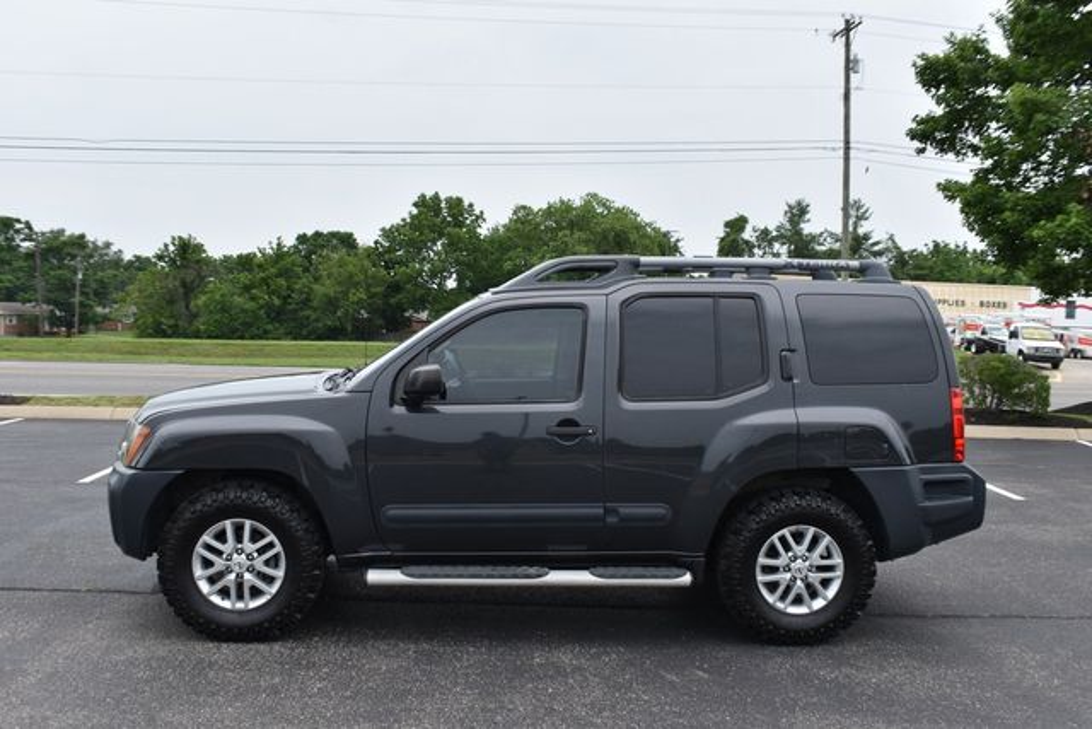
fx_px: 1092
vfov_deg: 36.9
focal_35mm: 36
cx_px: 546
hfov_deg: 53.1
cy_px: 364
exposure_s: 1/250
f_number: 8
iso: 180
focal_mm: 24
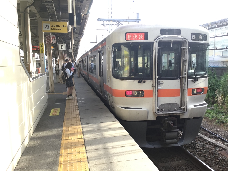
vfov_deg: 45.4
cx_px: 114
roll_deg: +0.9
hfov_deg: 58.4
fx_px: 204
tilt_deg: -7.1
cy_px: 86
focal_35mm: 31
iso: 25
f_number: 2.4
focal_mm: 3.3
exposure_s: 1/120
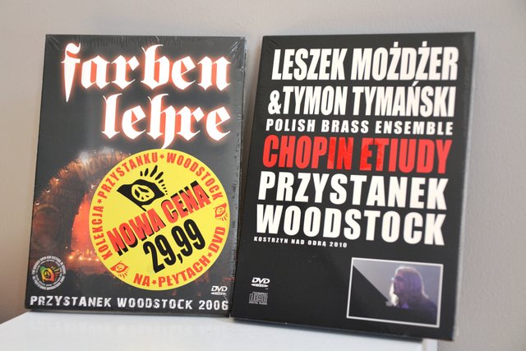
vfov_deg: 22.6
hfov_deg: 33.4
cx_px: 263
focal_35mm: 60
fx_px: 877
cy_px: 176
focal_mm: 40
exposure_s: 1/160
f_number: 4.8
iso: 640
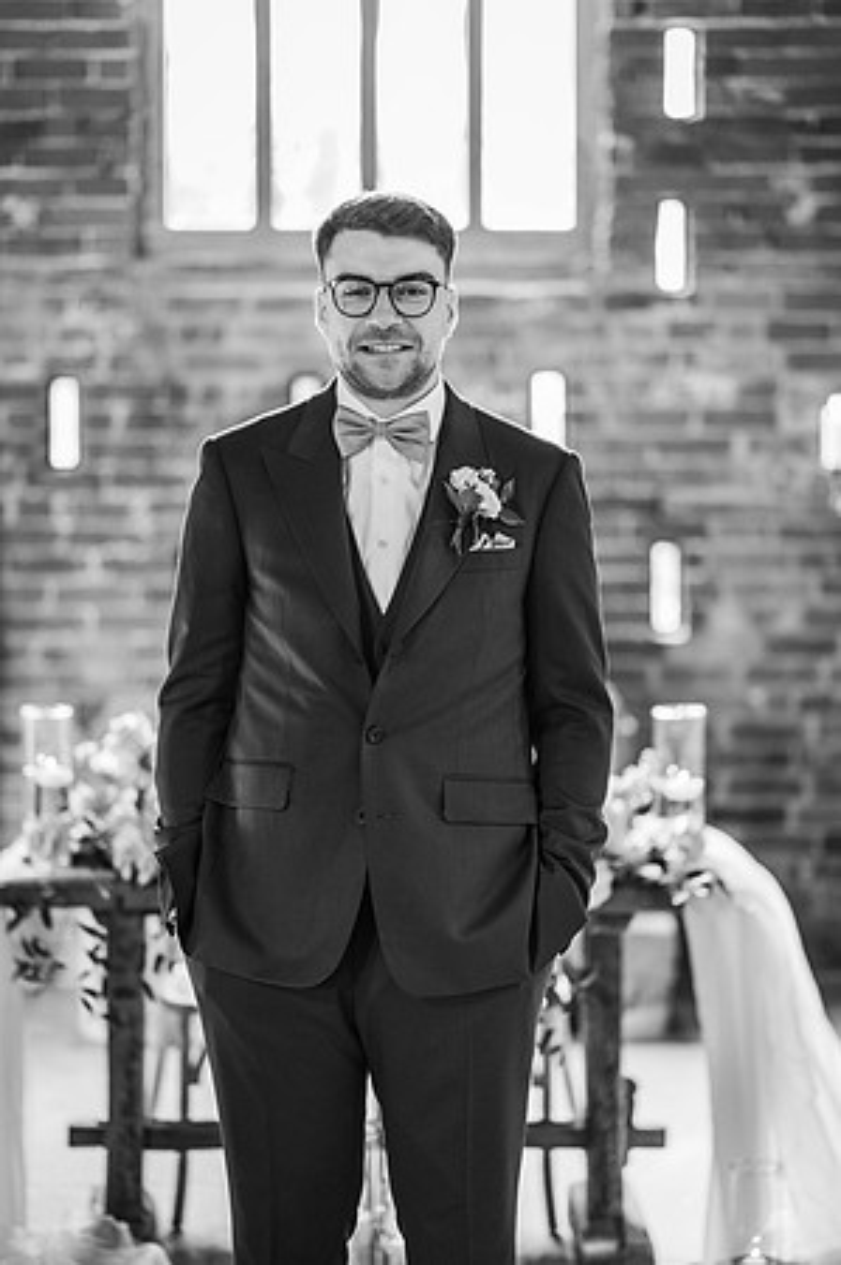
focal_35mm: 85
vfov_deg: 23.9
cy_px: 632
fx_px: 2985
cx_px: 420
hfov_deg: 16.0
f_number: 1.8
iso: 1100
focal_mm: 85
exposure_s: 1/200
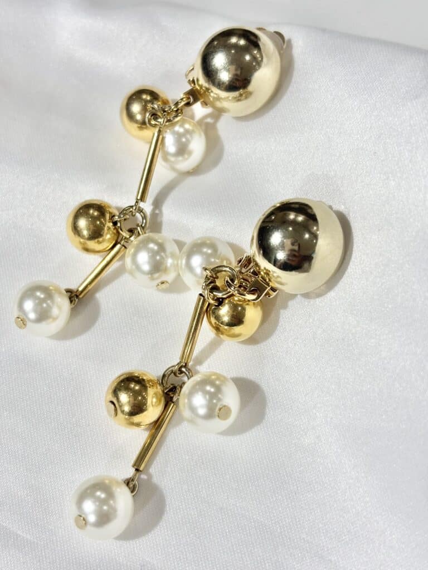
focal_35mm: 52
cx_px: 214
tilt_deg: -61.1
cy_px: 285
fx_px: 857
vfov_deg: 36.8
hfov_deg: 28.0
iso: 32
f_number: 1.6
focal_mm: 5.96
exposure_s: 1/303
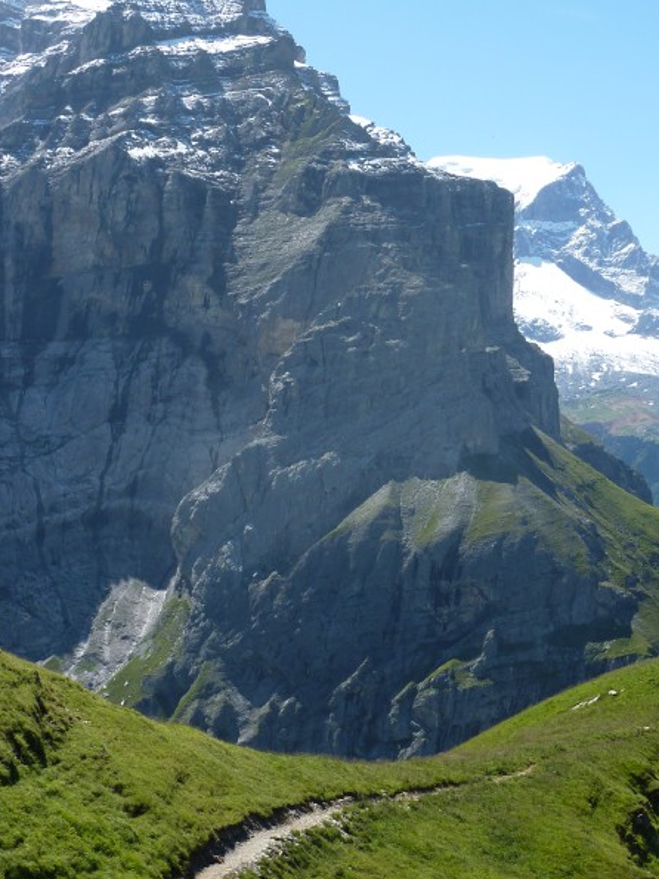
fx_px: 1574
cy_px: 431
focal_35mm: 62
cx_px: 386
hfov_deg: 23.6
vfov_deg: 31.2
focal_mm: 7.9
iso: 80
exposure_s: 1/400
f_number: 4.5
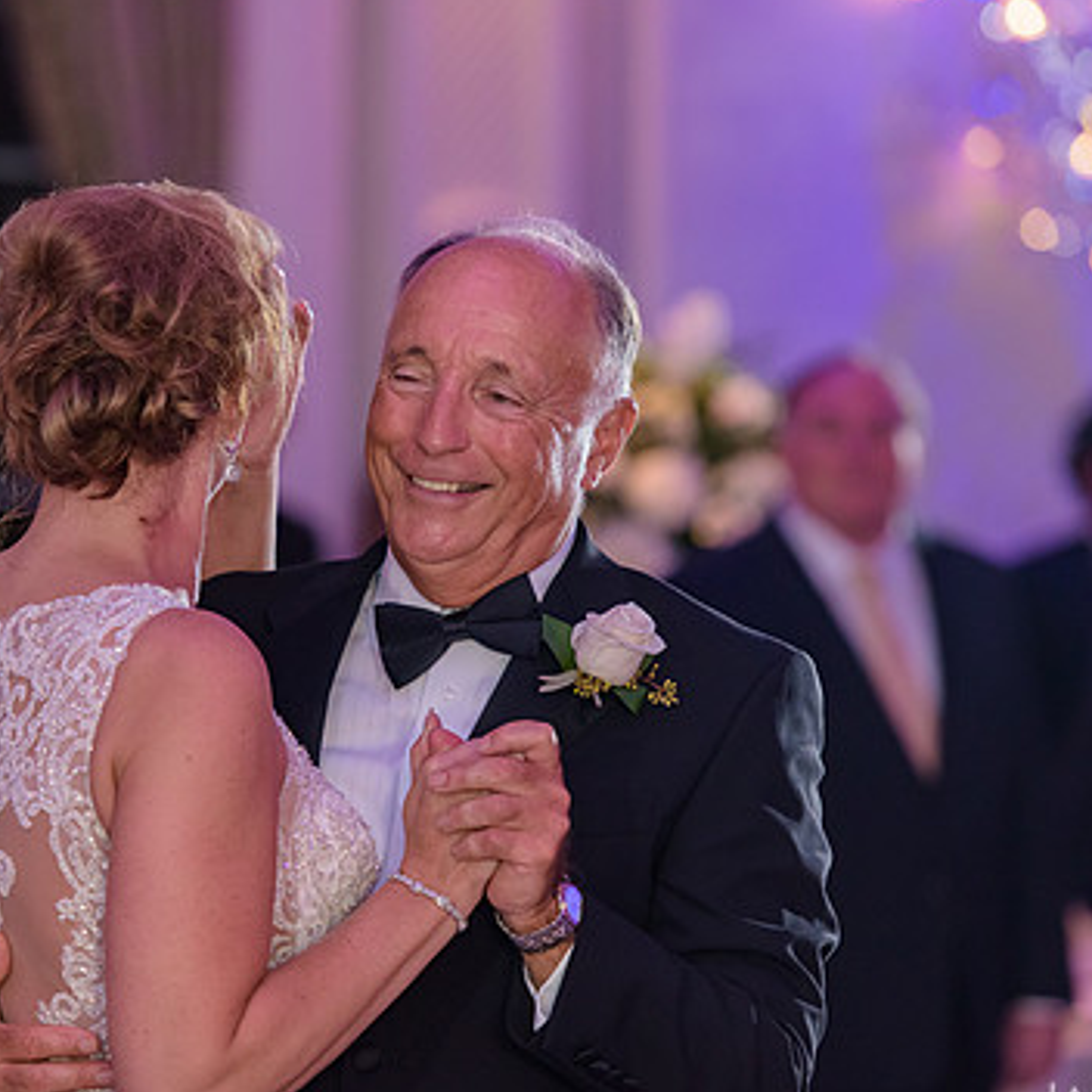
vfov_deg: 7.8
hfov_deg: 7.8
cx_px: 431
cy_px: 582
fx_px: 7995
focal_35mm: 224
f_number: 3.2
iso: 1600
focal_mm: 160
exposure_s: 1/125
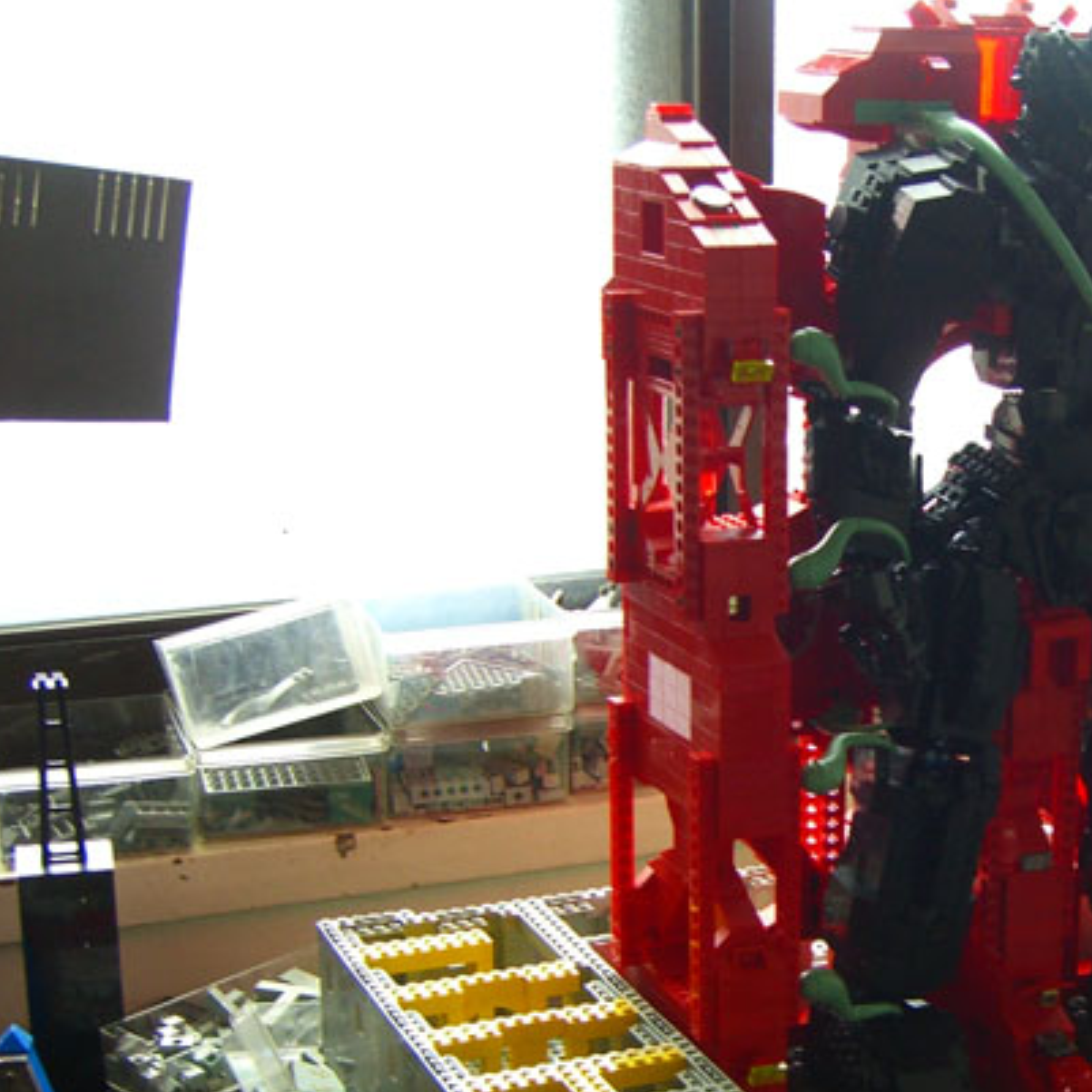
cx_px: 969
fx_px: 2391
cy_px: 806
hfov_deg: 25.0
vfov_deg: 25.4
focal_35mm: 67
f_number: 2.8
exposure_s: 1/25
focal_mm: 7.9
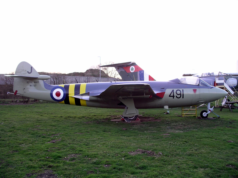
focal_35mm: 37
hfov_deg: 50.1
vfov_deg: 38.7
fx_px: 254
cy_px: 89
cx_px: 119
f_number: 2.8
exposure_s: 1/109
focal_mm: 7.8
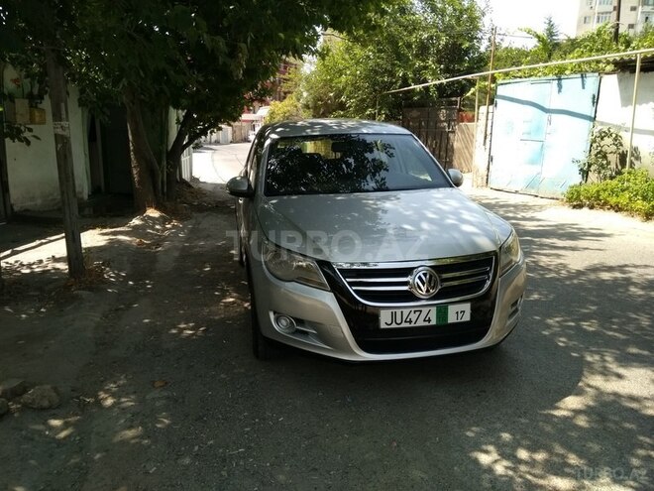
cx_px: 327
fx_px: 397
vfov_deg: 63.4
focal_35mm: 21
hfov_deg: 79.0
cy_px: 246
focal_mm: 3.57
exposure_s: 1/367
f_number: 2
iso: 100
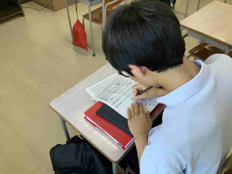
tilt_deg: -45.4
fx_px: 194
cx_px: 116
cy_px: 87
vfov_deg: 48.3
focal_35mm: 29
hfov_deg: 61.6
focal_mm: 3
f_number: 1.8
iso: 40
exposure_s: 1/120
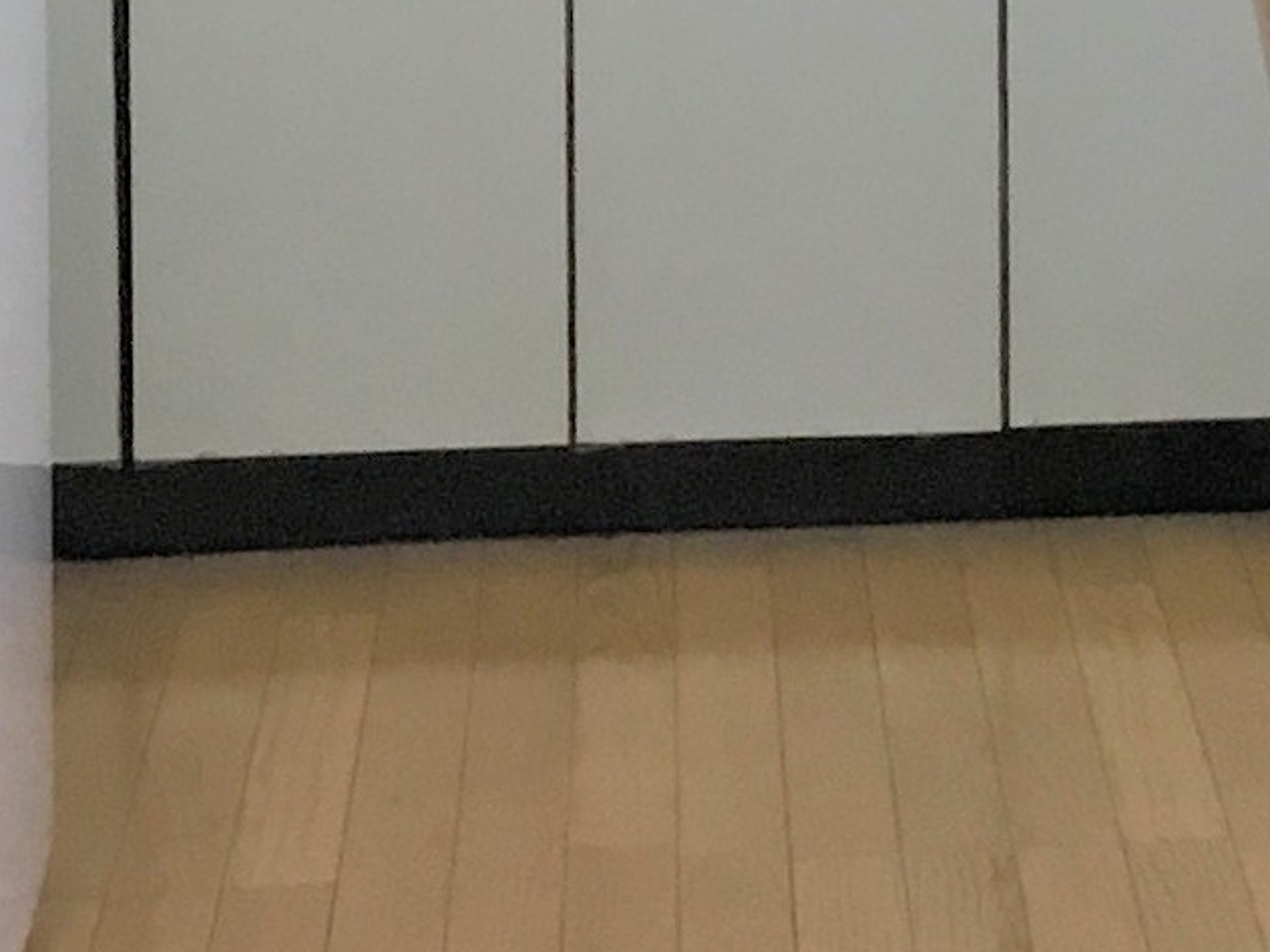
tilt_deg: -3.6
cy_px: -597
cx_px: 1358
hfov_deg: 12.2
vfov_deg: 9.0
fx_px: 5870
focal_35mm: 160
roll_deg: +0.9
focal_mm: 3.3
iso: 64
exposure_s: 1/30
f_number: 2.4
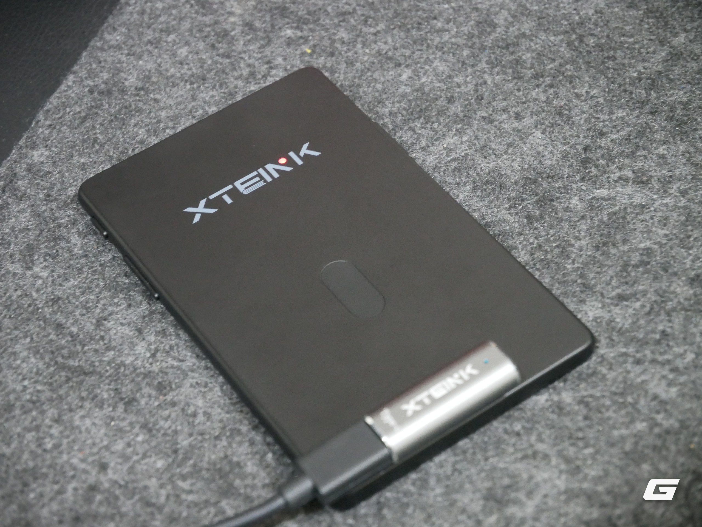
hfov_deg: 23.3
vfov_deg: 17.6
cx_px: 351
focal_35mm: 84
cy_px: 264
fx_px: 1704
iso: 3200
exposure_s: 1/13
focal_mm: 42
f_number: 5.6
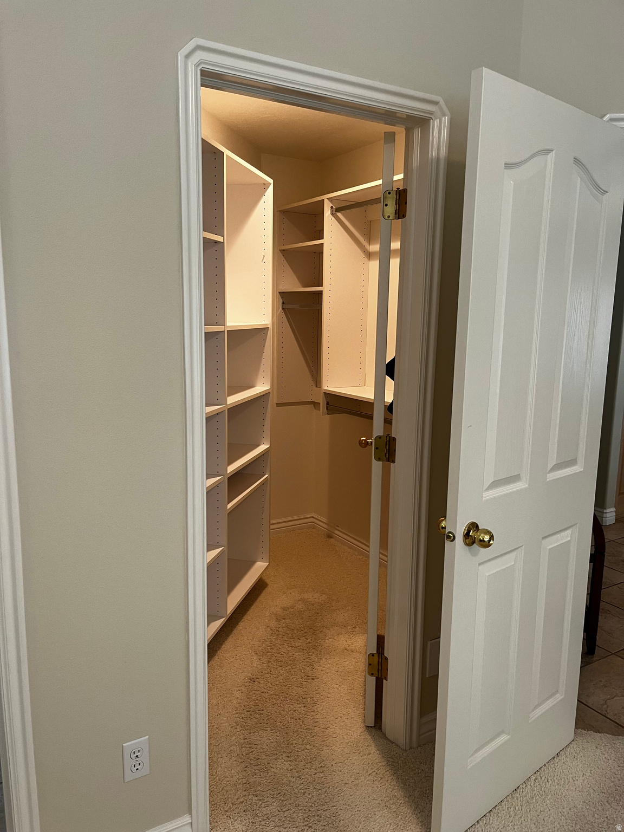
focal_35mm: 26
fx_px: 625
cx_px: 312
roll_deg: -1.2
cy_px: 416
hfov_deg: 53.1
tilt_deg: -10.0
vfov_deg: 67.3
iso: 100
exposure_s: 1/60
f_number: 1.6
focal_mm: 5.1
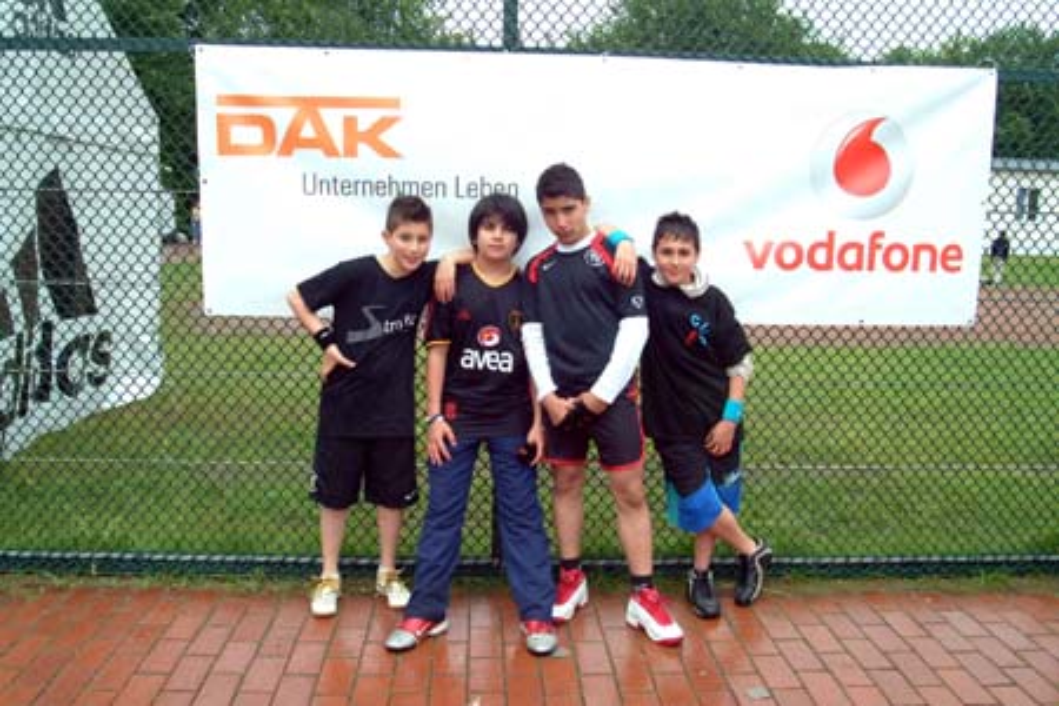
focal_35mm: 30
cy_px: 353
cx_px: 530
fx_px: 882
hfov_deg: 61.9
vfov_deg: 43.6
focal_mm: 20
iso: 400
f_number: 8
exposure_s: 1/250
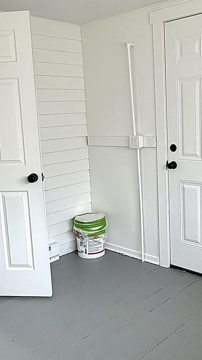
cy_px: 182
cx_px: 119
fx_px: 371
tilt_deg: -11.0
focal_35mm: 39
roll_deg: +3.6
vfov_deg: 51.6
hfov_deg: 30.4
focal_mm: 2.22
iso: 200
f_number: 2.2
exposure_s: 1/120
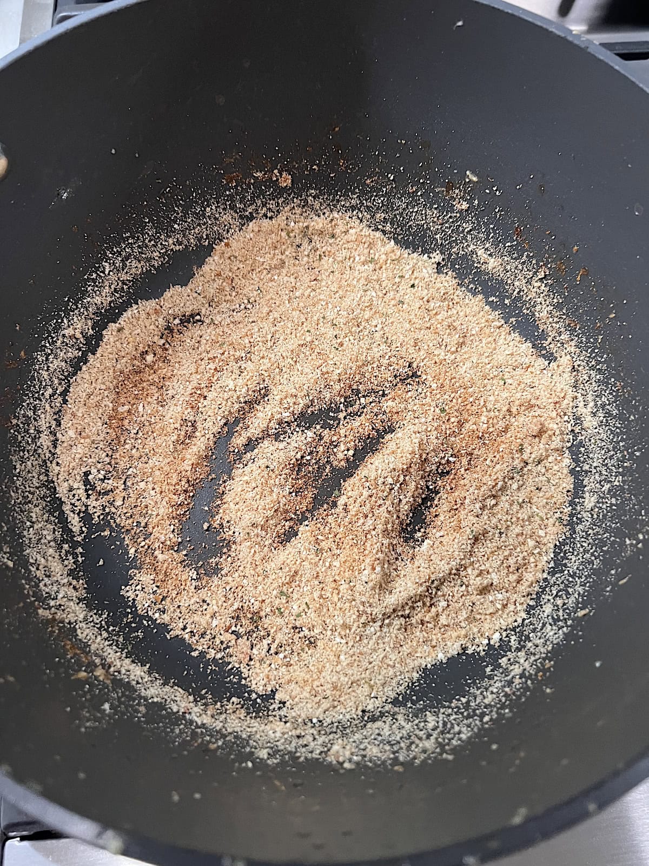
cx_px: 324
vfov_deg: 67.3
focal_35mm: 26
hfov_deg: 53.1
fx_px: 650
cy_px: 433
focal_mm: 5.7
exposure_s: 1/60
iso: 320
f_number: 1.5
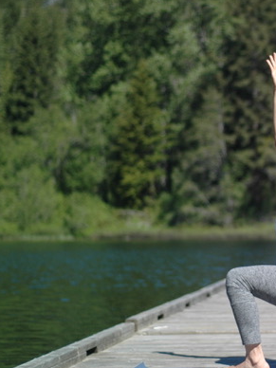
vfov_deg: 16.6
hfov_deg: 12.3
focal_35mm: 119
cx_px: 279
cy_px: 190
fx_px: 1265
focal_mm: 50
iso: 250
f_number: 1.8
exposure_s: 1/8000
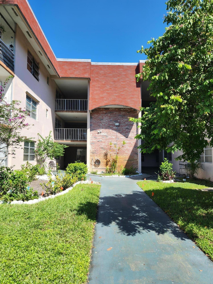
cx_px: 106
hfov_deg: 58.9
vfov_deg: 73.9
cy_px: 142
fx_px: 189
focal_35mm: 23
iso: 20
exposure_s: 1/1019
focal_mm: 5.4
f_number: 1.8
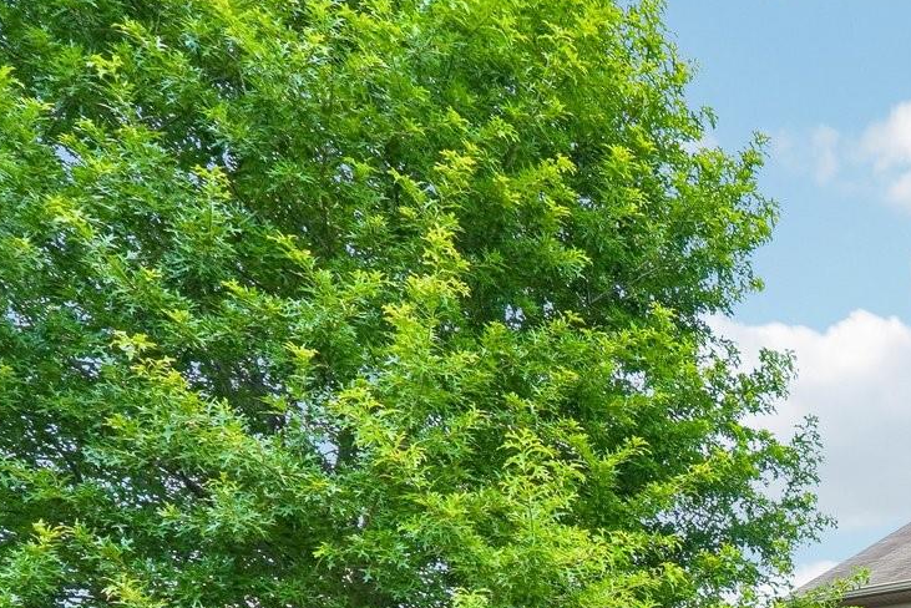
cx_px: 1098
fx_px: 1063
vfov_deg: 27.8
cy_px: 738
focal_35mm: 42
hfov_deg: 35.9
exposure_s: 1/30
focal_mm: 10
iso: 125
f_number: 8
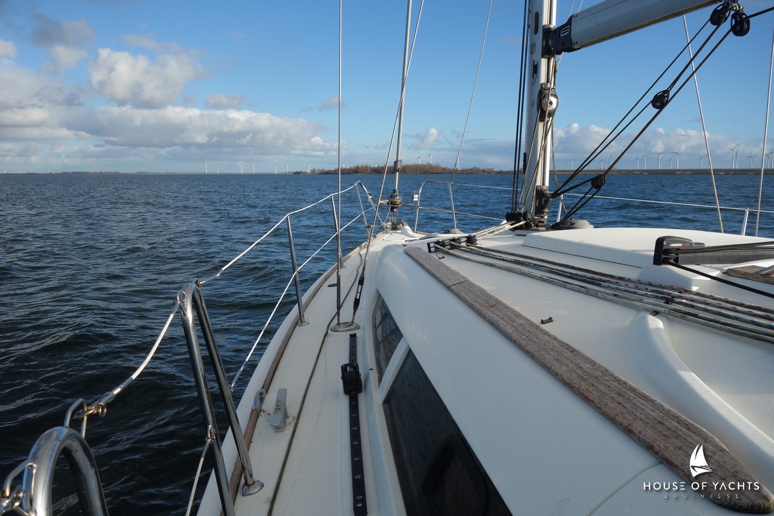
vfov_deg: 46.4
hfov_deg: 65.5
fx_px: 602
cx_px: 387
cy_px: 258
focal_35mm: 28
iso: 125
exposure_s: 1/500
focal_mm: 10.4
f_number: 5.6
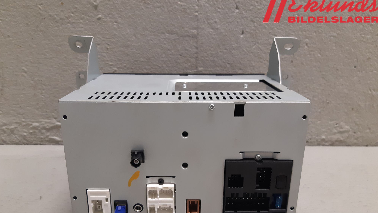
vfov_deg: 39.8
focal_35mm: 29
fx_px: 291
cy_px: 136
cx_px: 185
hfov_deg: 66.1
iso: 160
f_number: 1.7
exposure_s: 1/50
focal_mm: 3.93
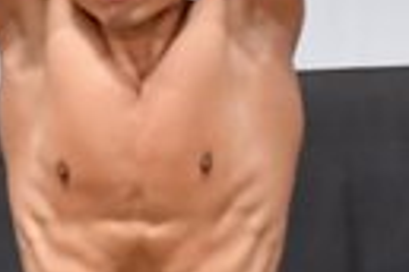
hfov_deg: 1.6
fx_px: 14791
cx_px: -284
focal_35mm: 1302
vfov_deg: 1.1
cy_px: 512
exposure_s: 1/400
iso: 6400
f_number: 5.6
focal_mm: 145
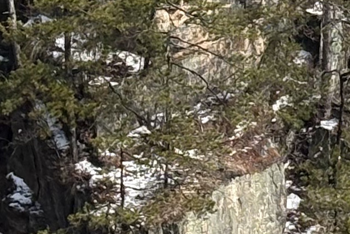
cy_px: -9
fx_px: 3433
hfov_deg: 5.8
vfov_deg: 3.9
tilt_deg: -14.0
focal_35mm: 353
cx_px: 578
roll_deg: +1.2
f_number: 1.6
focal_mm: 5.96
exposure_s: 1/1175
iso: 40
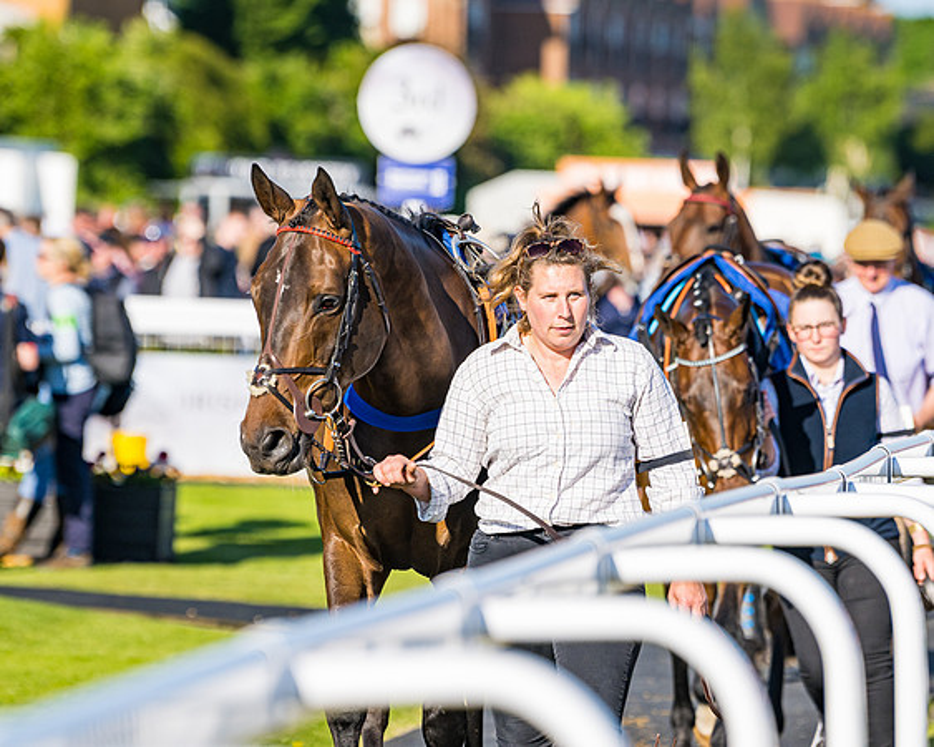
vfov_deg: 4.8
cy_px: 356
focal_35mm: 319
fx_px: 8824
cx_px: 484
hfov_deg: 6.1
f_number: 4
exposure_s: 1/2000
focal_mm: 200
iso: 200
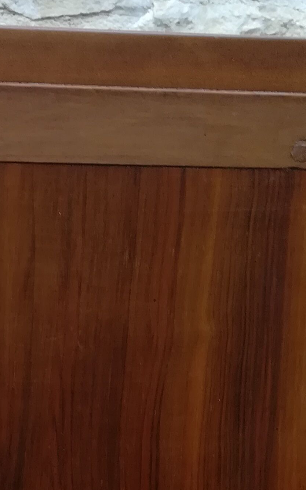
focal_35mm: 82
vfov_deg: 23.9
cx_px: -56
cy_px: 510
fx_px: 1094
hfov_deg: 15.4
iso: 80
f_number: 2.2
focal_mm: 3.83
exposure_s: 1/33.3
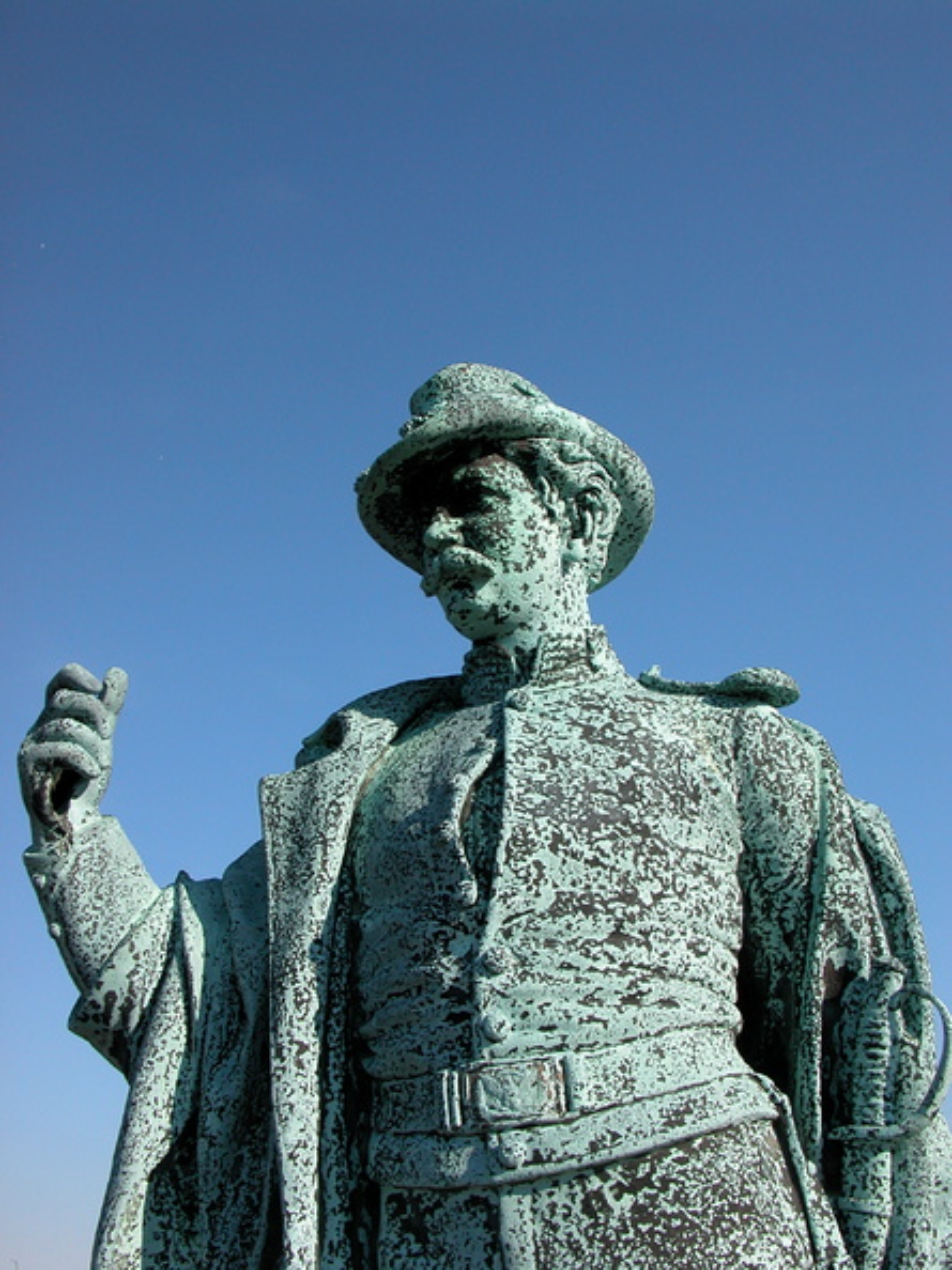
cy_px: 635
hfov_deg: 40.7
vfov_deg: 52.6
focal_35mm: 35
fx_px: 1284
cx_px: 476
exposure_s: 1/310
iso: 100
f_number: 6.3
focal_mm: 8.9
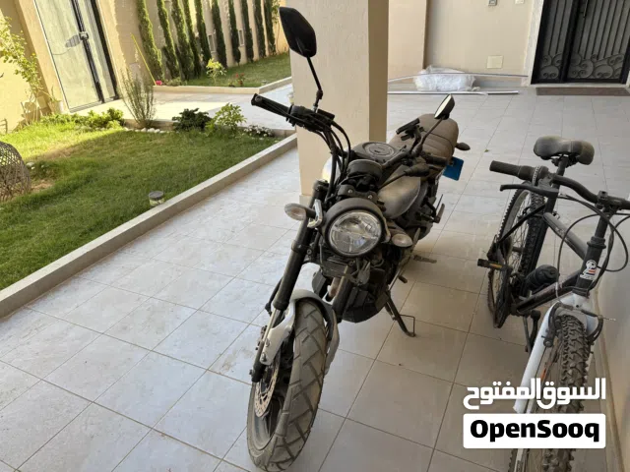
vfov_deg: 56.8
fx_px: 437
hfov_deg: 71.6
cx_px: 315
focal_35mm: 24
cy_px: 236
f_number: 1.78
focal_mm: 6.86
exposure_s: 1/458
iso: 80
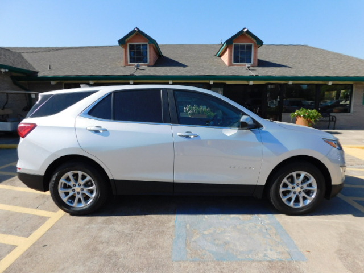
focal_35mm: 23
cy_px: 136
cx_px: 182
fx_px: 242
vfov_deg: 58.9
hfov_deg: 73.9
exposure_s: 1/400
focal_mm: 4
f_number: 6
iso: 125
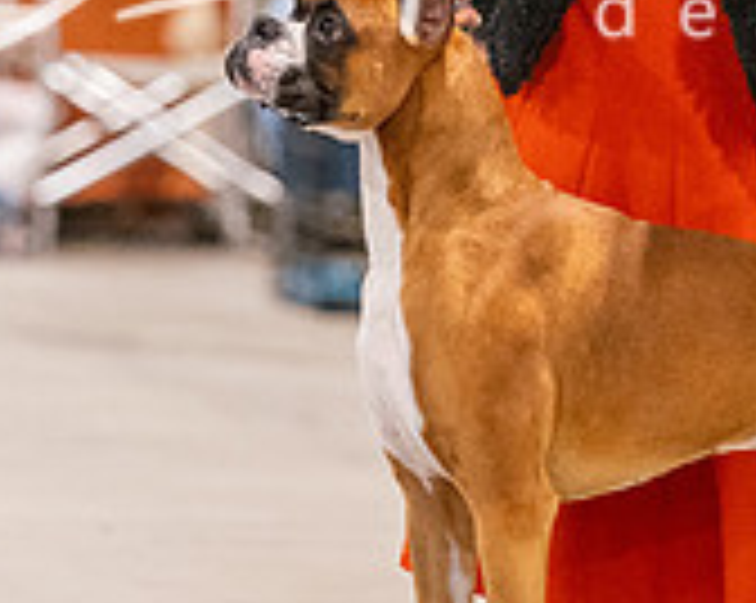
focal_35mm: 590
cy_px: 151
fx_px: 13186
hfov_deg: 3.3
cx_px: 450
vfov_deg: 2.6
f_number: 3.2
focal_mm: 182
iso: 6400
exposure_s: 1/250
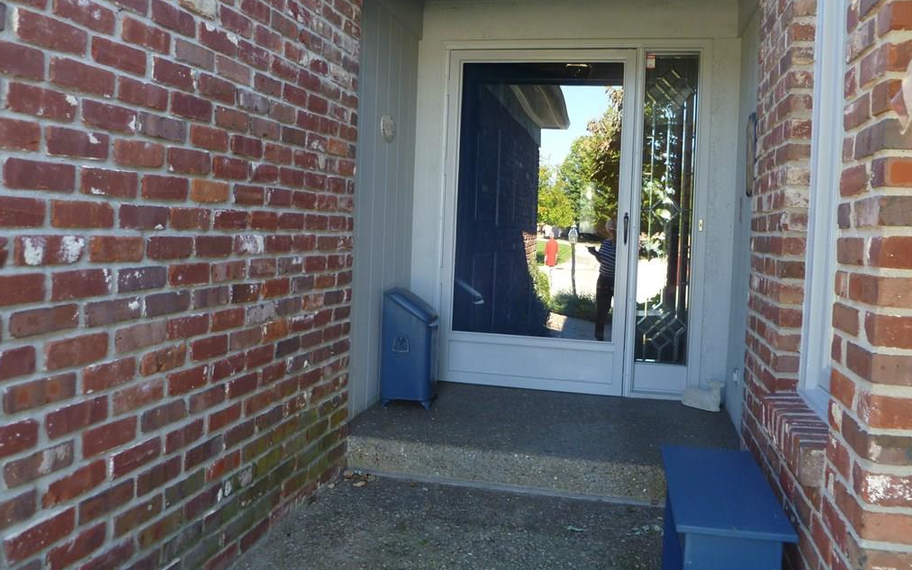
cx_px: 454
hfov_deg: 62.9
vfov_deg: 41.8
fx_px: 746
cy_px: 251
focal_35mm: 30
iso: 100
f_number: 3.3
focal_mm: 5
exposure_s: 1/30
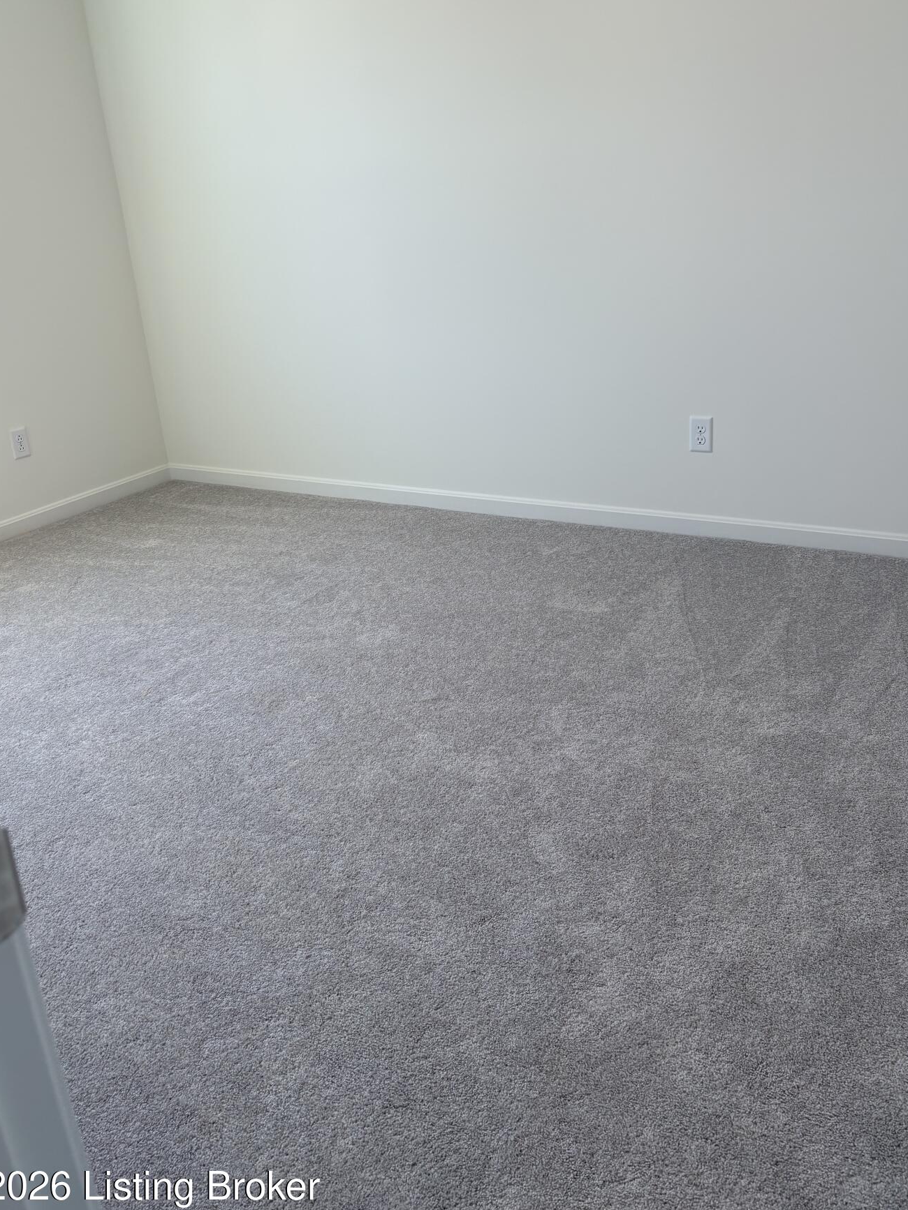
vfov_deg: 59.9
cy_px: 552
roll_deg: +4.4
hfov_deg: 46.8
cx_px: 476
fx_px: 1049
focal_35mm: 30
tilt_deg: -21.3
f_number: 1.6
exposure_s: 1/120
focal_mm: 5.96
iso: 40
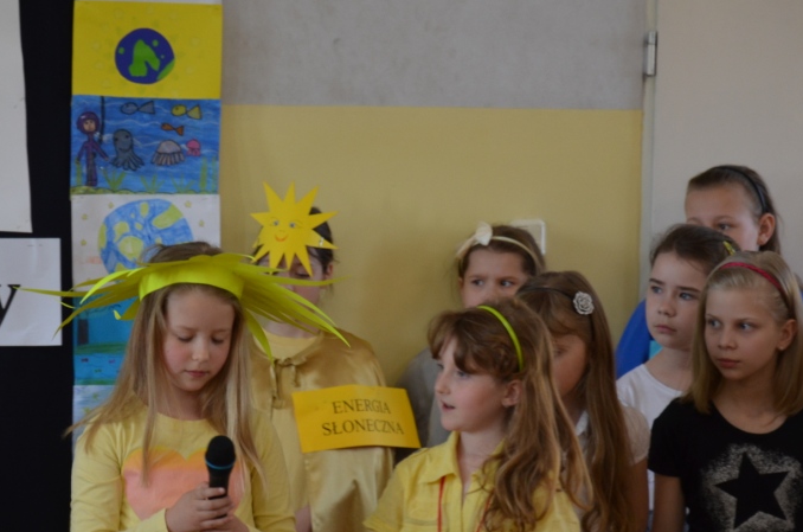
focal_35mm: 238
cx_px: 295
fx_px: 5292
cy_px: 345
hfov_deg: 8.7
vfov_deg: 5.8
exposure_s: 1/60
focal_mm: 105
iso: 640
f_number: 5.6
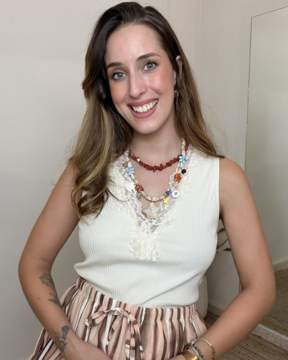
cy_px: 187
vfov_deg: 55.6
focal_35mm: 32
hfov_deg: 45.8
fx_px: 341
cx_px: 142
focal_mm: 2.71
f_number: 1.9
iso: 100
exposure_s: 1/60
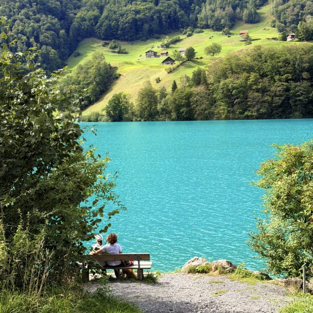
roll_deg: +3.1
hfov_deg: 29.6
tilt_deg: +0.1
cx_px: 158
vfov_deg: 29.3
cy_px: 104
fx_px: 593
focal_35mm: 58
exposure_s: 1/1330
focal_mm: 6.76
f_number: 1.78
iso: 80
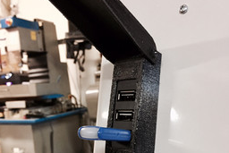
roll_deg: +3.3
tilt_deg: -9.4
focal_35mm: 41
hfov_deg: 47.4
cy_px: 128
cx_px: 113
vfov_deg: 31.6
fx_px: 261
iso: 320
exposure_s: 1/17
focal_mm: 4.15
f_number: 2.2
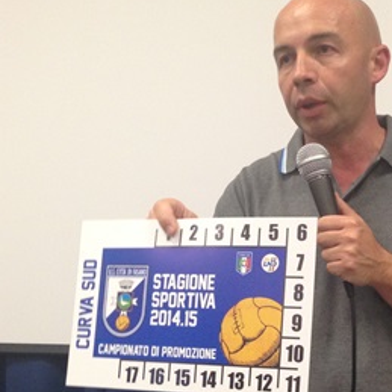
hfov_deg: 23.5
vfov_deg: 23.9
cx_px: 327
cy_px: 262
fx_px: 922
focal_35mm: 72
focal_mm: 4.12
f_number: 2.4
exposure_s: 1/20
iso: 160
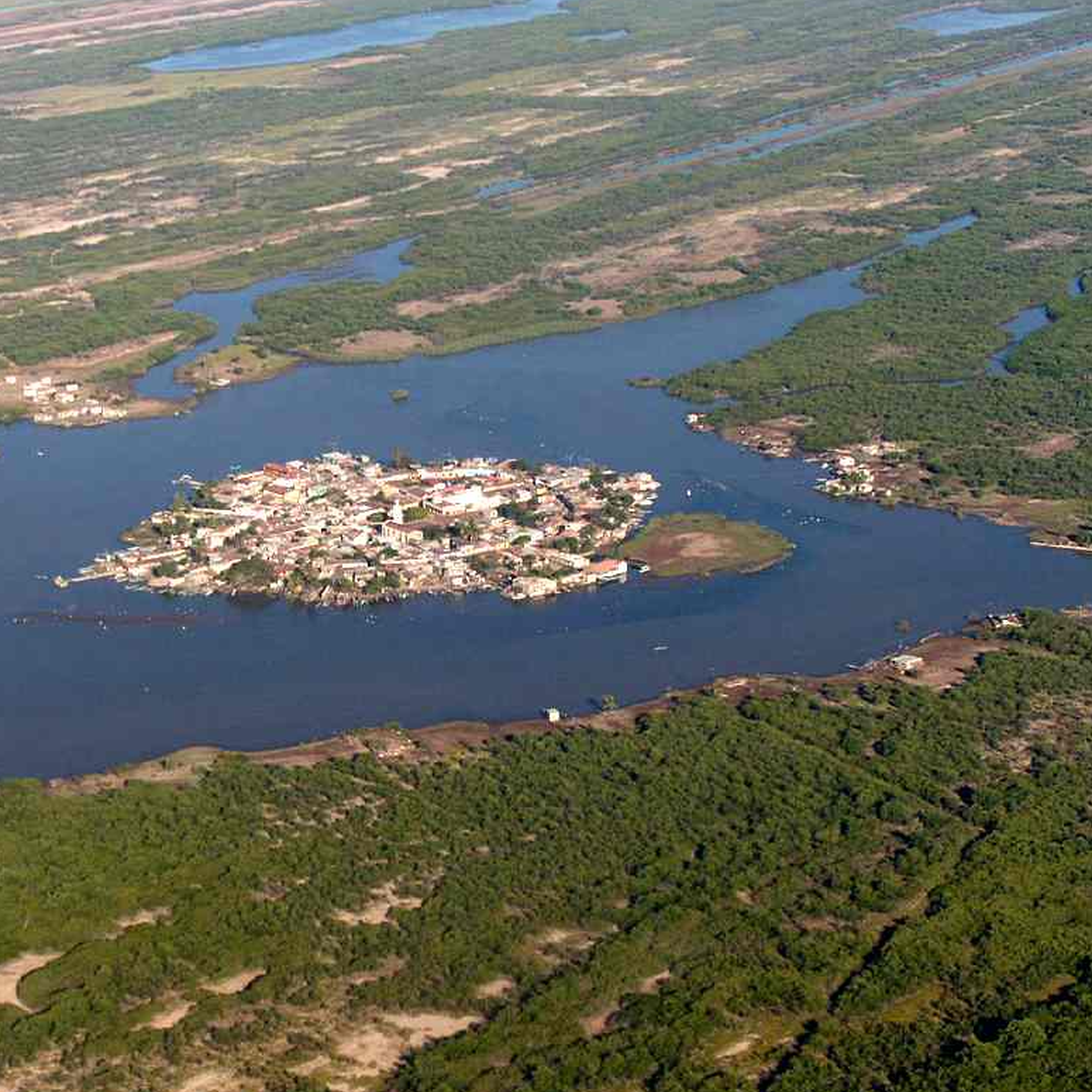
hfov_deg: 20.6
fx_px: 2998
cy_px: 548
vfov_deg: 20.6
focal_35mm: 84
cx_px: 407
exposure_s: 1/640
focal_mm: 12.2
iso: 80
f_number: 4.1
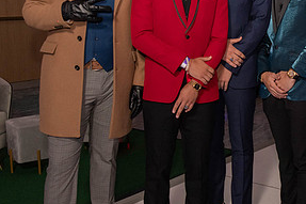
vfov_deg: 22.9
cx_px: 279
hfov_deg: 32.2
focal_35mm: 59
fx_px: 501
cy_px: 74
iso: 1250
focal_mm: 24
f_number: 6.3
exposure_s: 1/125
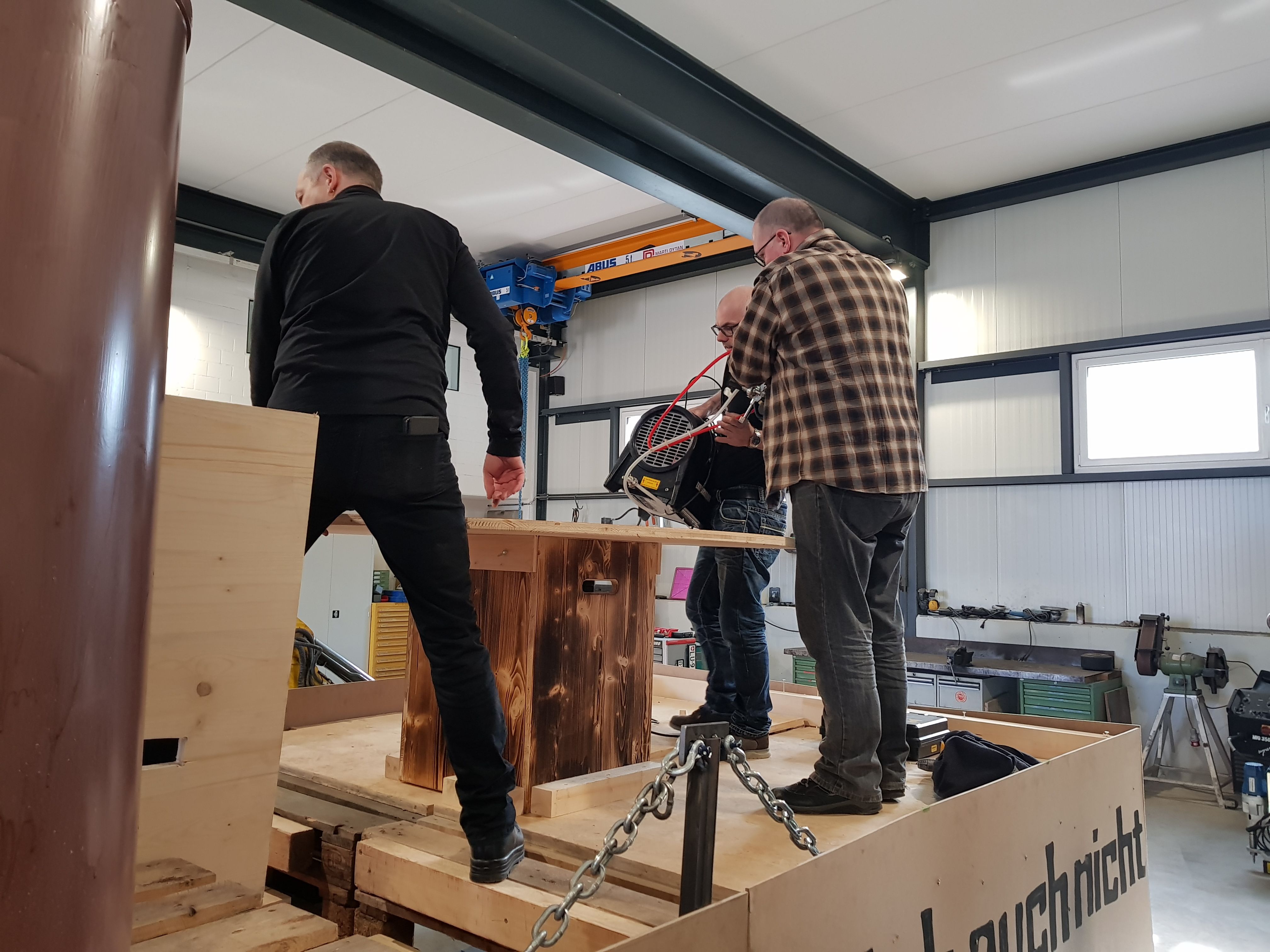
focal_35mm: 26
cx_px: 635
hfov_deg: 67.3
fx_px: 954
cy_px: 476
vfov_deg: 53.1
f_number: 1.7
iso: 125
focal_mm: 4.2
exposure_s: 1/50
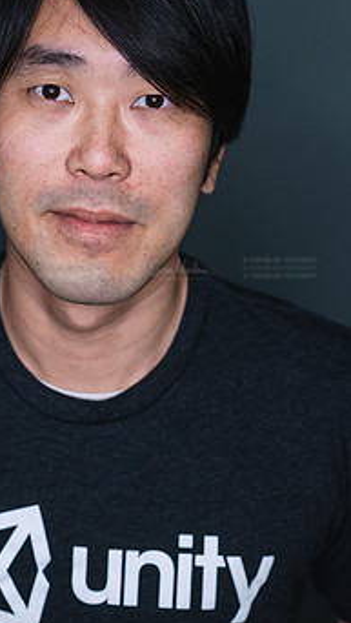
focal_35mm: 117
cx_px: 80
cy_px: 240
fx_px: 1931
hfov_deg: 10.4
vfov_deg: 18.3
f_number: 3.5
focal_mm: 85
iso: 2000
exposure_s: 1/400
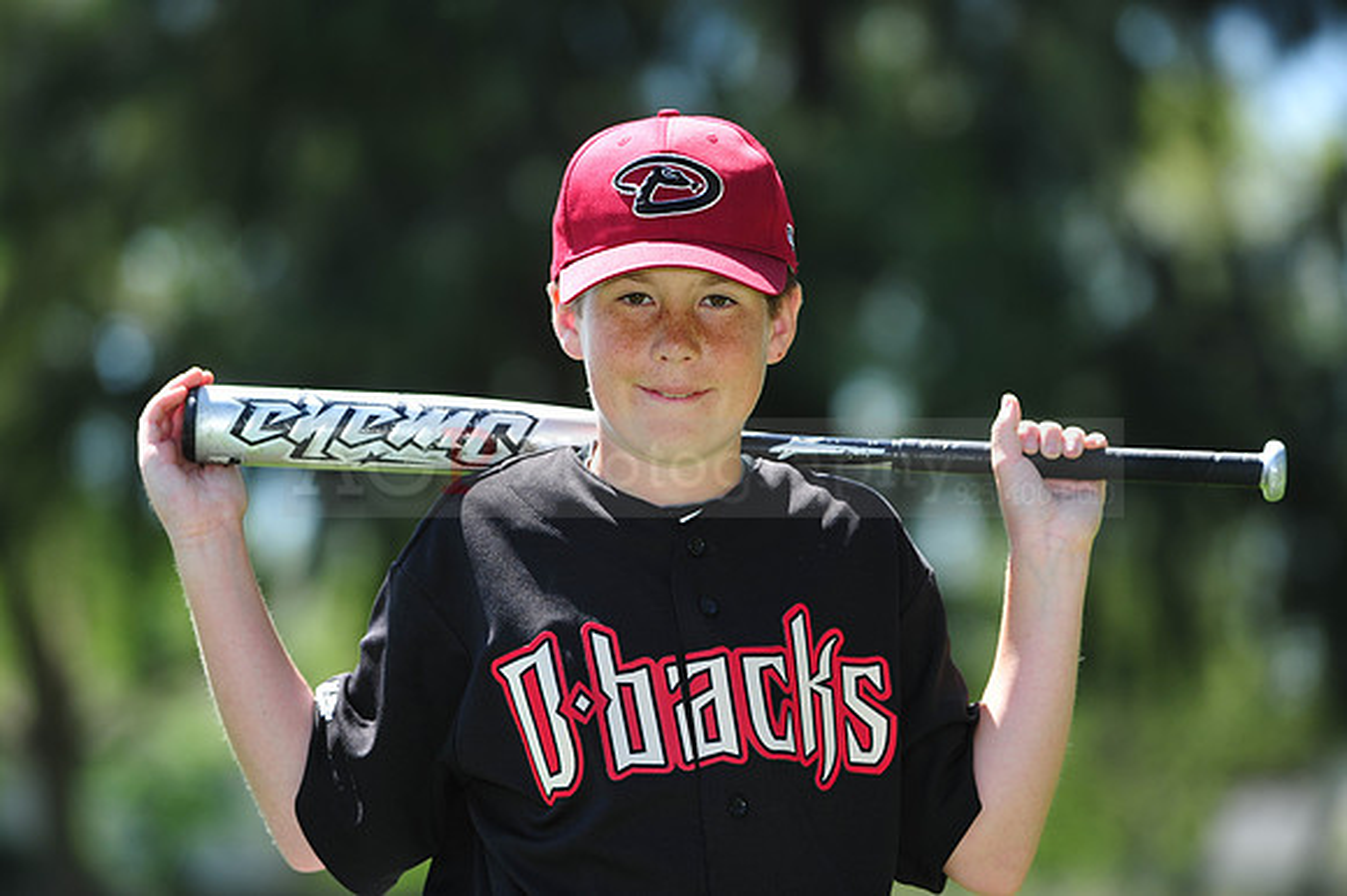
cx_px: 674
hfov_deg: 10.3
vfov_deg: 6.9
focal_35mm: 200
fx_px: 7479
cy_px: 448
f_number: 4.5
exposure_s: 1/500
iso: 200
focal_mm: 200
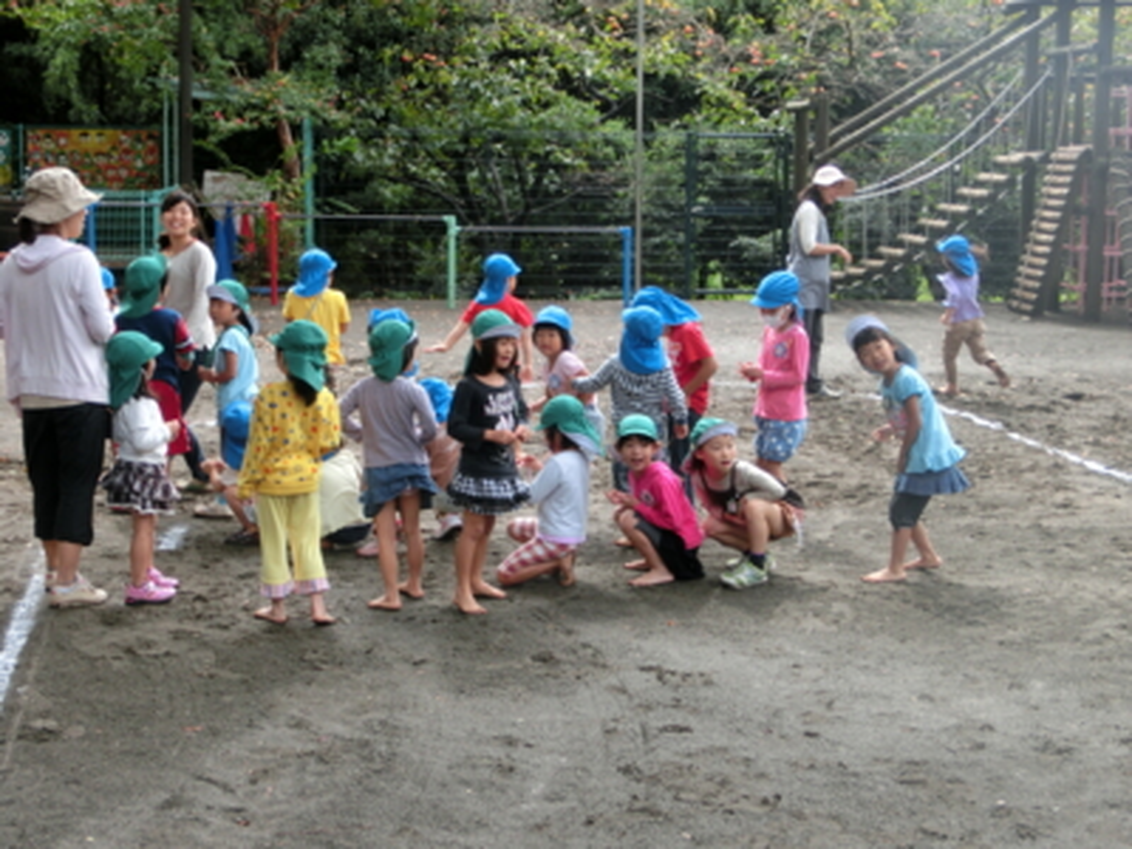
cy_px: 424
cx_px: 566
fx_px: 1864
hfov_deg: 33.8
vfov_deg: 25.7
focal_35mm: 57
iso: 80
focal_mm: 10.11
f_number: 4.5
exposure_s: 1/200
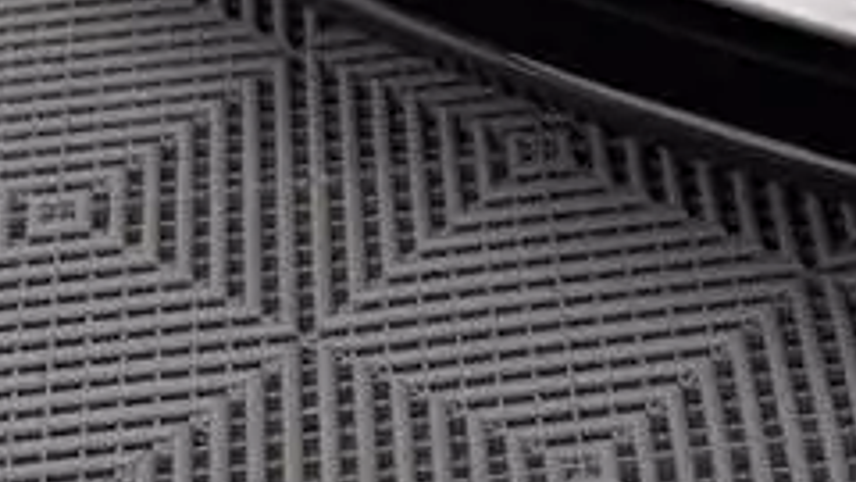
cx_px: 887
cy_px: -36
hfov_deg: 13.4
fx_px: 3586
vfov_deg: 7.6
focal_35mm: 158
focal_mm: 35
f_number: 2.2
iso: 800
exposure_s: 1/200
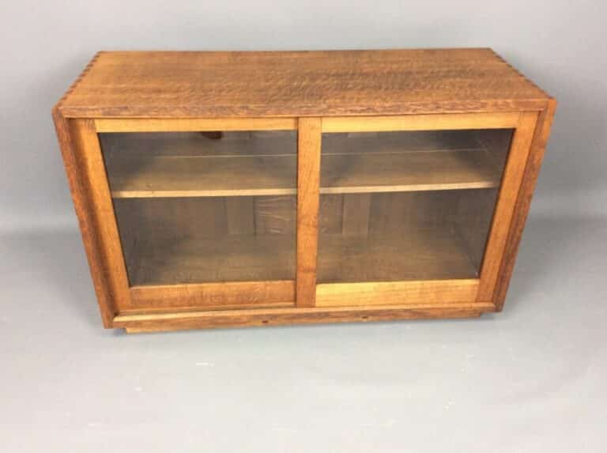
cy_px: 226
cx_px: 304
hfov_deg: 56.9
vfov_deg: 44.0
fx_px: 560
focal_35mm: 32
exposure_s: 1/25
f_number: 2.4
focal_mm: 3.3
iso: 160
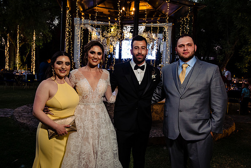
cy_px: 84
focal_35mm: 38
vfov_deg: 35.1
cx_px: 126
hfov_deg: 50.7
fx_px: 265
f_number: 6.3
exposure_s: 1/80
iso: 1600
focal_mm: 38
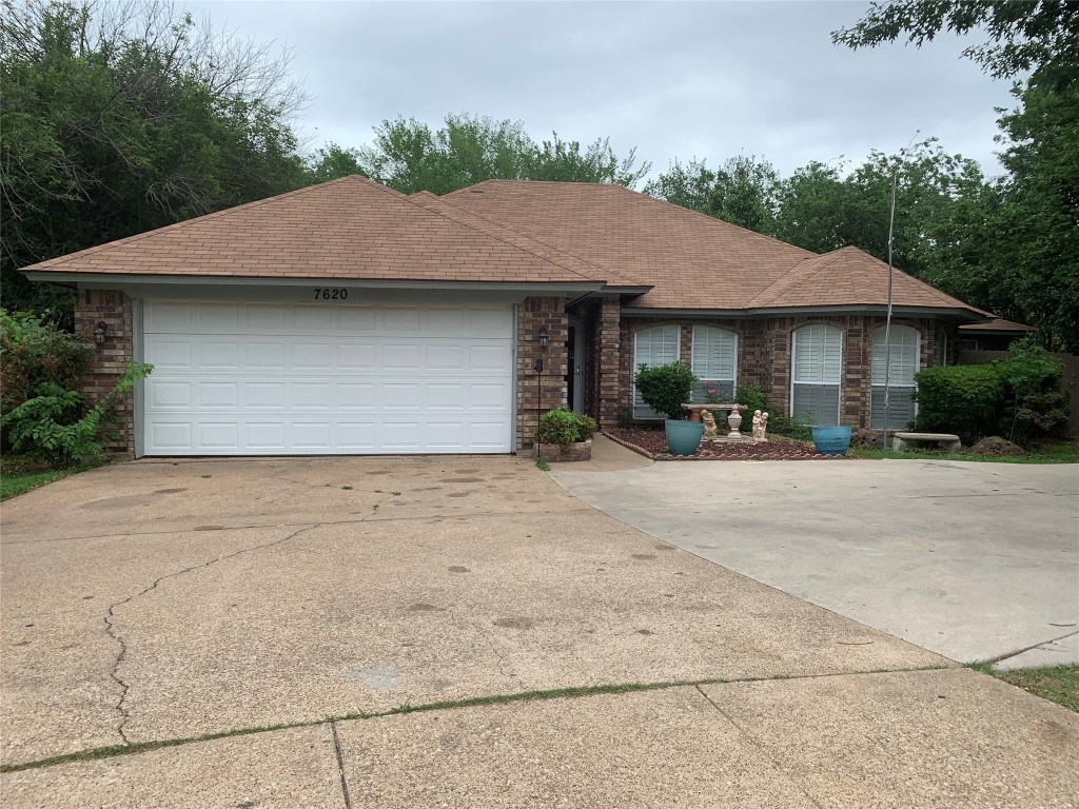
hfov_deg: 67.3
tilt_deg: -1.1
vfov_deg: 53.1
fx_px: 810
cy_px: 404
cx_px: 540
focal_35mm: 26
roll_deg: -1.5
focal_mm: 4.25
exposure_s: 1/887
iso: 25
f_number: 1.8
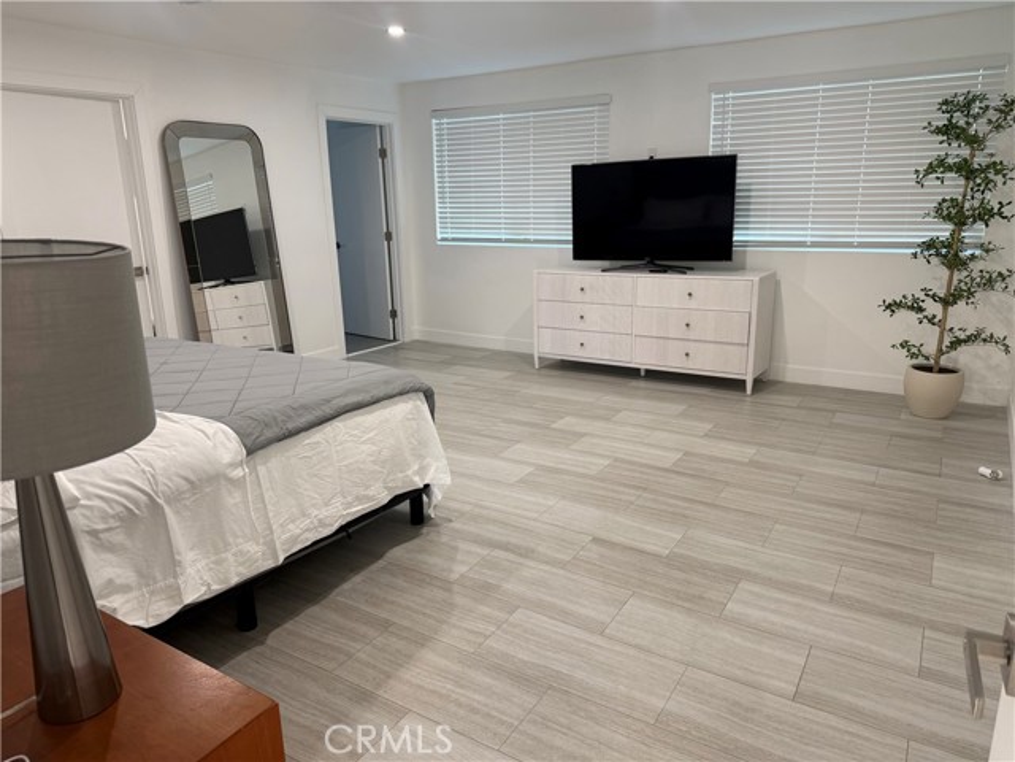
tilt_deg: -13.8
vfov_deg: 56.8
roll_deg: +0.9
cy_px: 381
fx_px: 704
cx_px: 508
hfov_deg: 71.6
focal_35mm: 24
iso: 125
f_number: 1.78
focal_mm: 6.76
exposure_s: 1/60
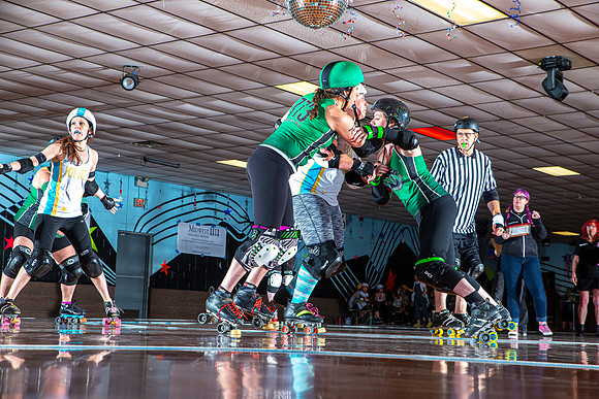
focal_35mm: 62
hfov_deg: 32.4
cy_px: 200
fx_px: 1032
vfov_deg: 21.9
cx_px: 300
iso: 640
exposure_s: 1/160
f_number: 8
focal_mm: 62
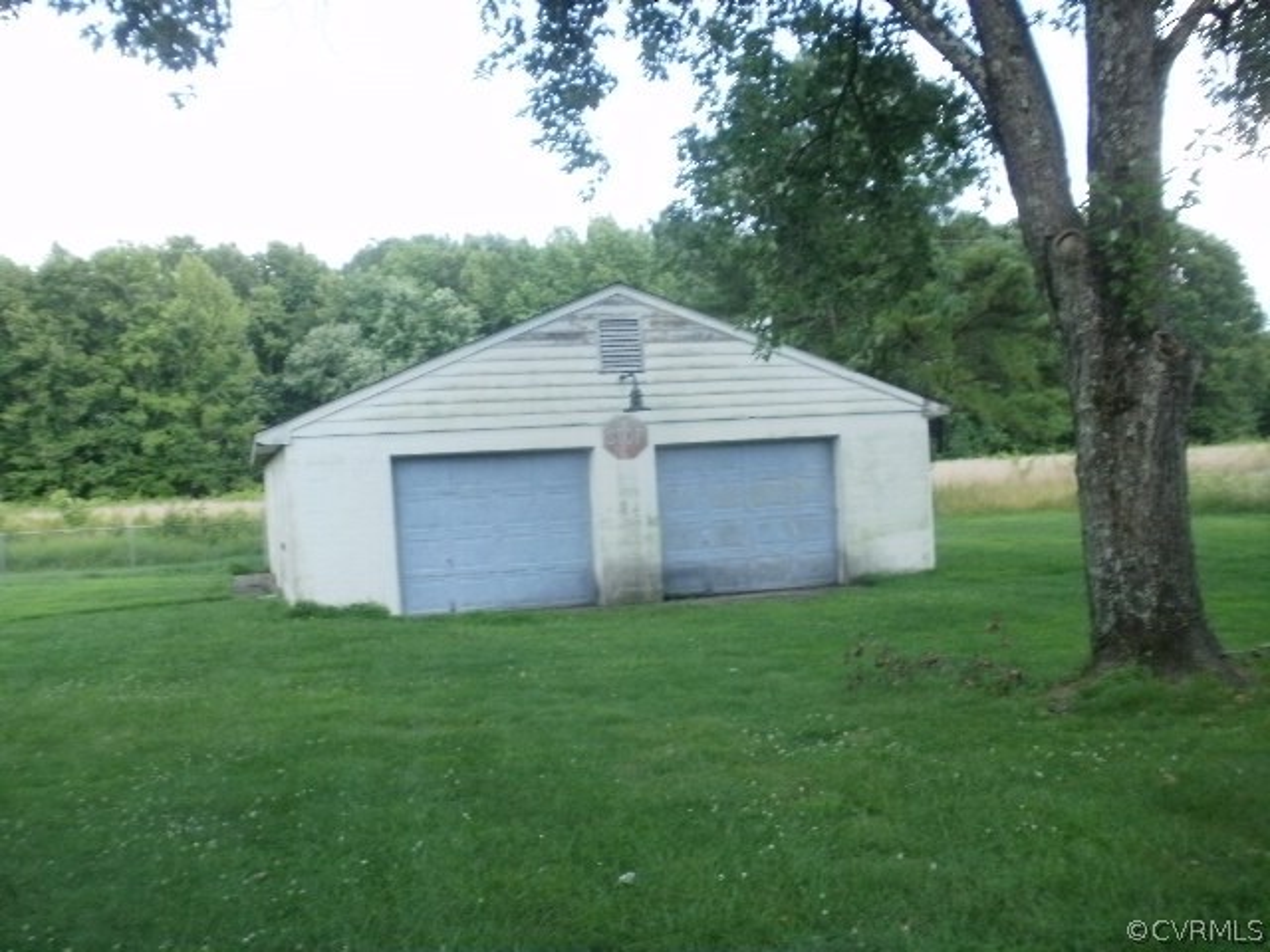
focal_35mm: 36
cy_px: 476
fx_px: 1321
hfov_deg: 51.4
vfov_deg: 39.7
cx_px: 635
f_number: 3.5
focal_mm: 6.3
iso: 125
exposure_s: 1/250
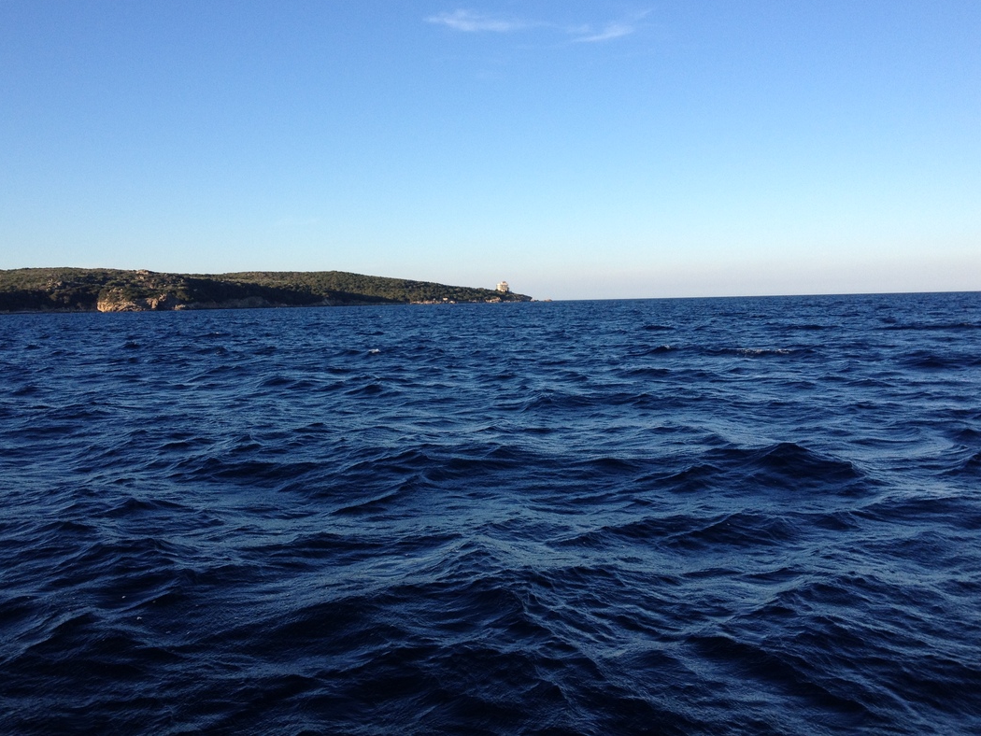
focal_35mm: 40
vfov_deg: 35.9
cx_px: 465
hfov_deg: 46.8
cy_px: 317
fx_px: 1134
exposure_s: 1/920
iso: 64
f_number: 2.4
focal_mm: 4.28
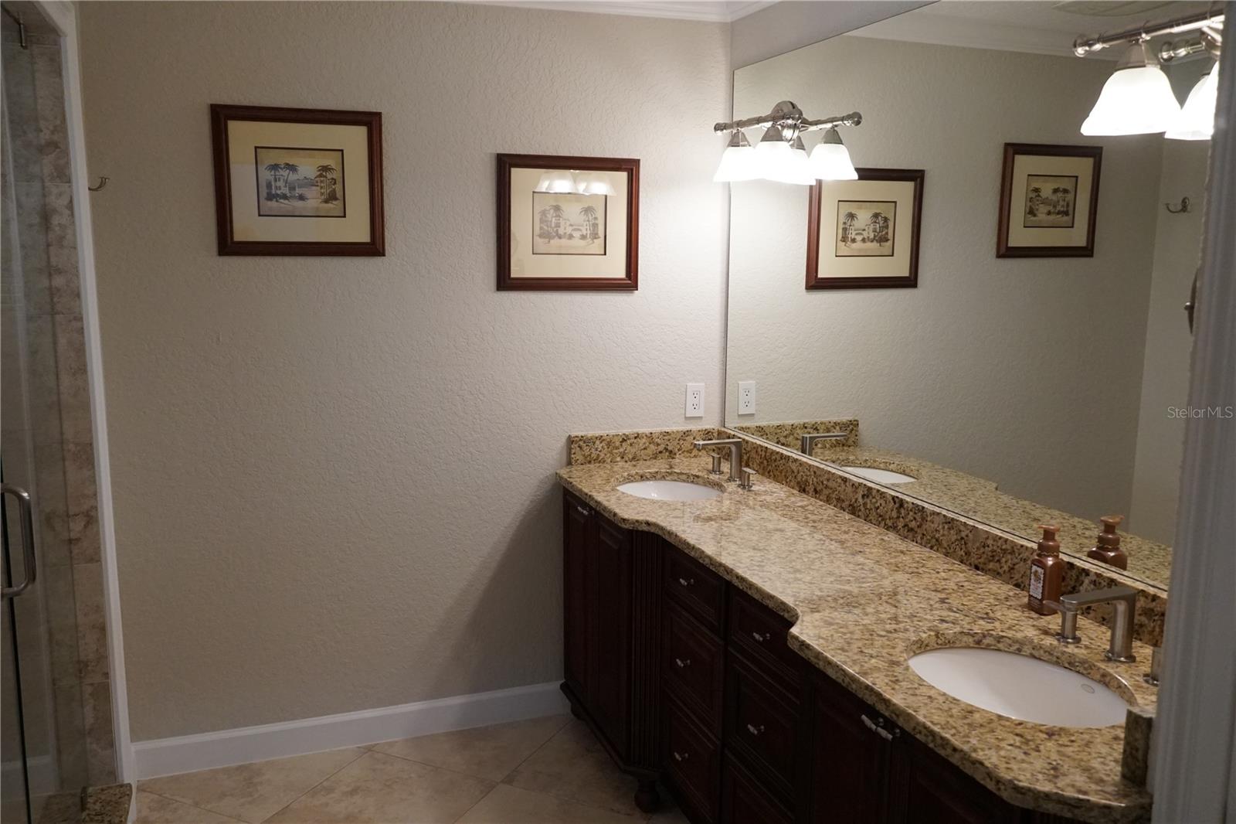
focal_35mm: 30
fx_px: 1030
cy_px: 412
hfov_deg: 61.9
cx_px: 618
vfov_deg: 43.6
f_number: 4
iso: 2000
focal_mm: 20
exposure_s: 1/160
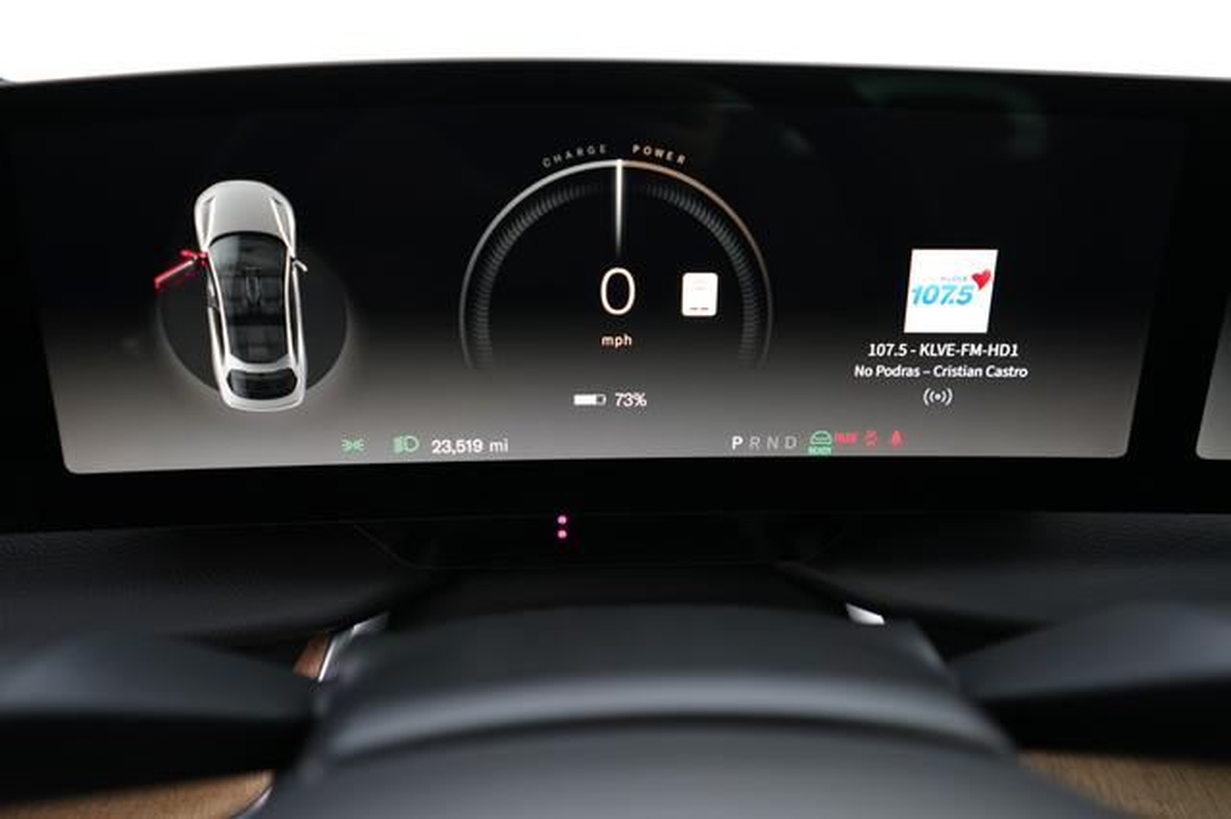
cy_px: 410
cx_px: 616
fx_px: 957
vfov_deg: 46.4
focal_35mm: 28
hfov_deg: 65.5
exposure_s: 1/30
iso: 1000
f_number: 2.8
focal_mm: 28
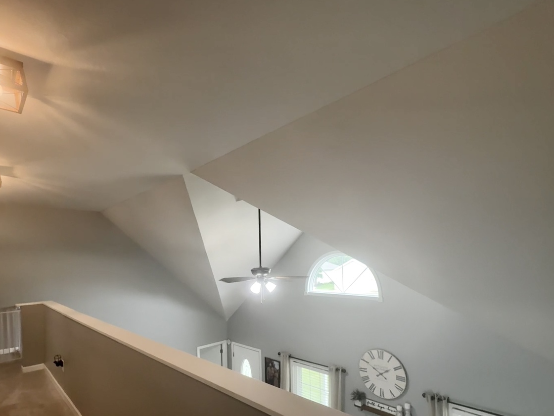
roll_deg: +0.5
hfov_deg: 87.1
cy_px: 263
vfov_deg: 70.3
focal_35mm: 18
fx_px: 288
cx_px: 234
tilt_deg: -1.0
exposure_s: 1/120
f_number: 2.2
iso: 250
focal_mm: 2.22
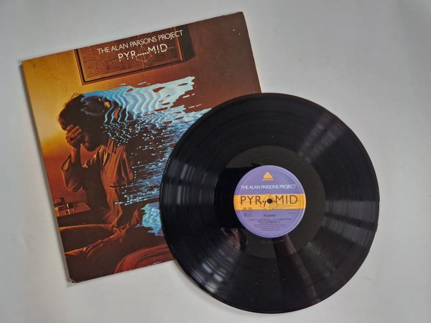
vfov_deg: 58.9
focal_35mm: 23
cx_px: 216
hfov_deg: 73.9
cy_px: 162
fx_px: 286
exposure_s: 1/100
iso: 500
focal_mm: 5.4
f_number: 1.8
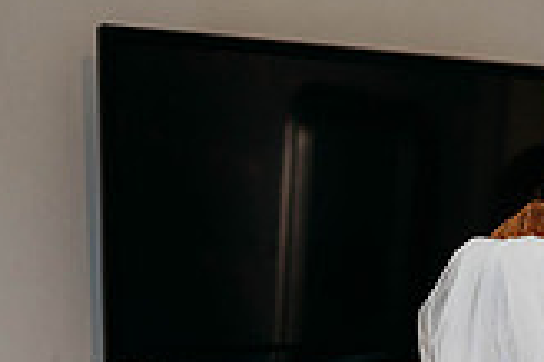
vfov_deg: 10.7
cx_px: 892
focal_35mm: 124
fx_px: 1872
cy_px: 515
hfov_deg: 14.9
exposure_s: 1/200
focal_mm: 35
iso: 800
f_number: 2
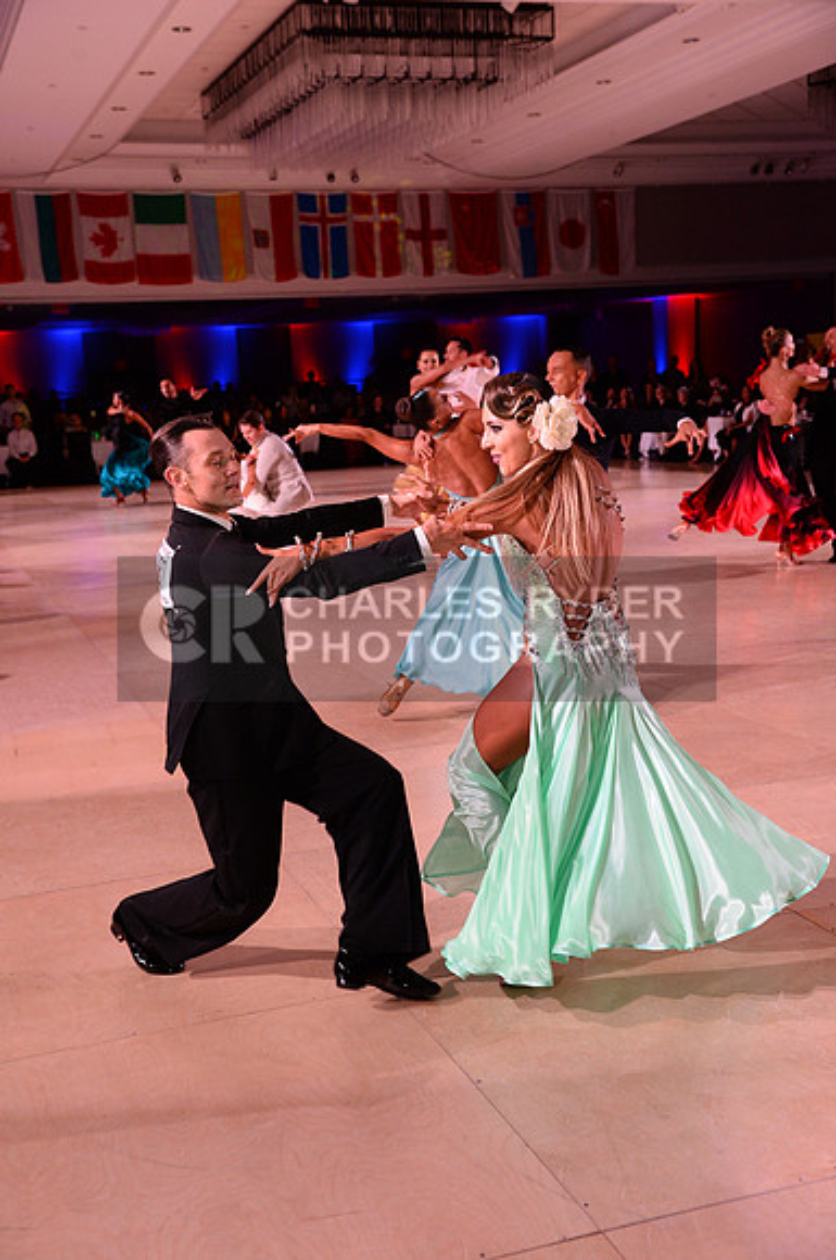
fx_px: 1747
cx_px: 418
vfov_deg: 39.6
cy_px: 630
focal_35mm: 50
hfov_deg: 26.9
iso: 2500
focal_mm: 50
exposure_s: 1/250
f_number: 5
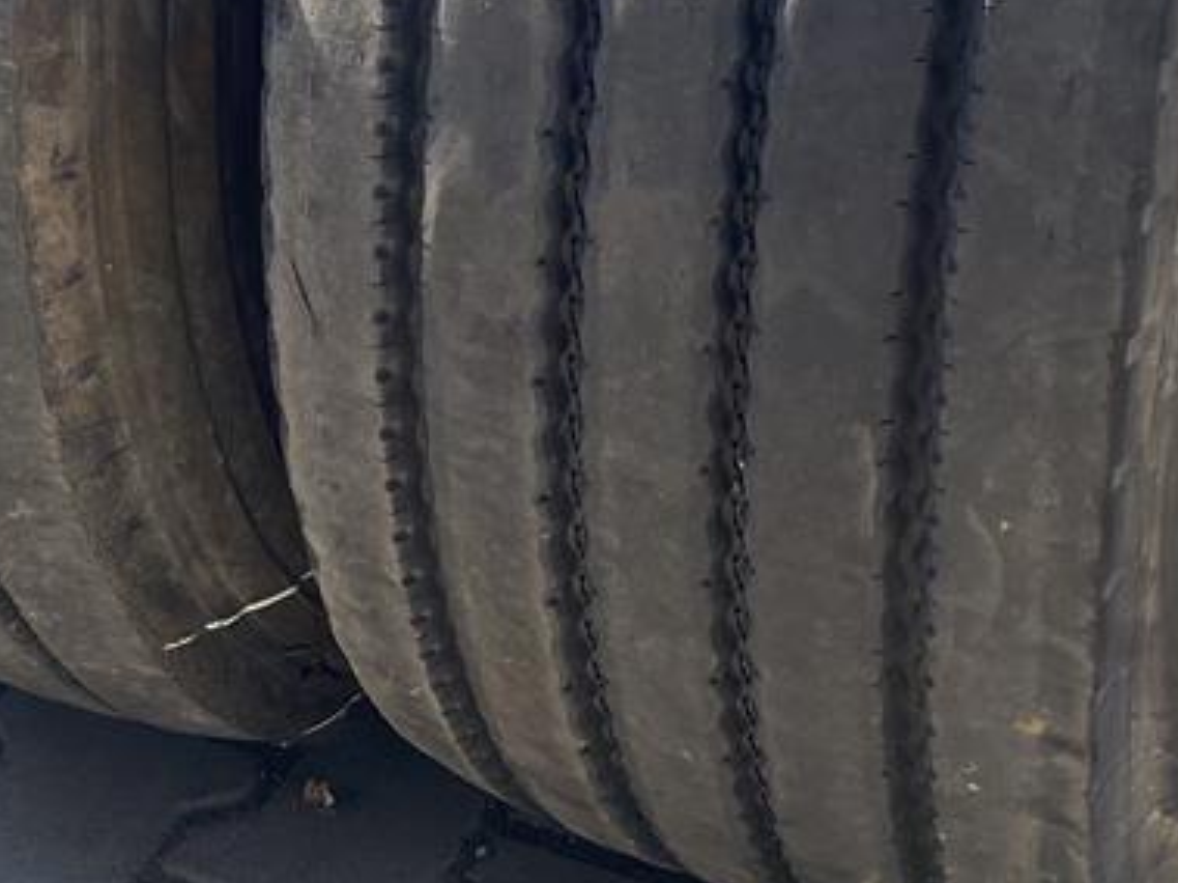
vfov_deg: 16.8
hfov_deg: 23.6
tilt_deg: -23.1
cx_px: 598
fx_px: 2824
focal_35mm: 83
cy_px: -266
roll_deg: +1.9
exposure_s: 1/693
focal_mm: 4.25
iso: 32
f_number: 1.8
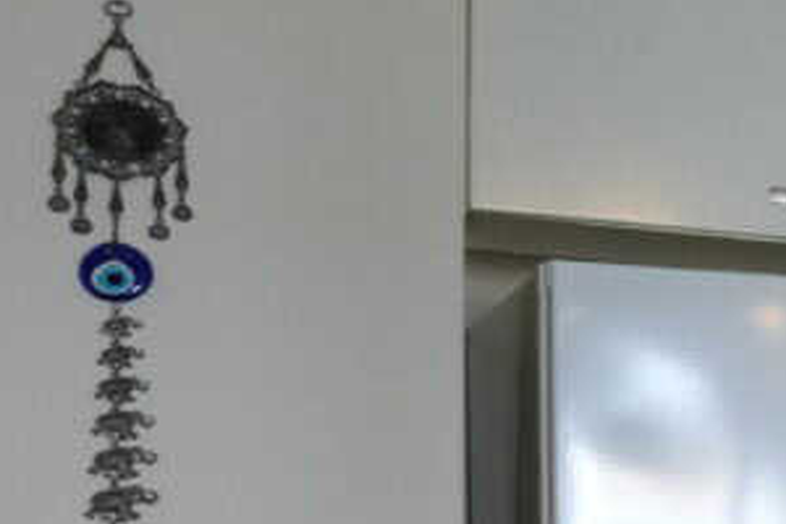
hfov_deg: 10.1
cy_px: 669
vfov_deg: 11.5
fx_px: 2532
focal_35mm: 116
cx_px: 2610
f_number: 4
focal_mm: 17
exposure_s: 1/160
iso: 1000
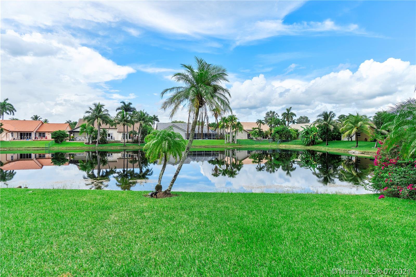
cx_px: 208
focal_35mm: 20
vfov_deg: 63.2
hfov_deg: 85.5
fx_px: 225
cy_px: 138
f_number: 9
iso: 100
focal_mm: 13
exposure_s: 1/125
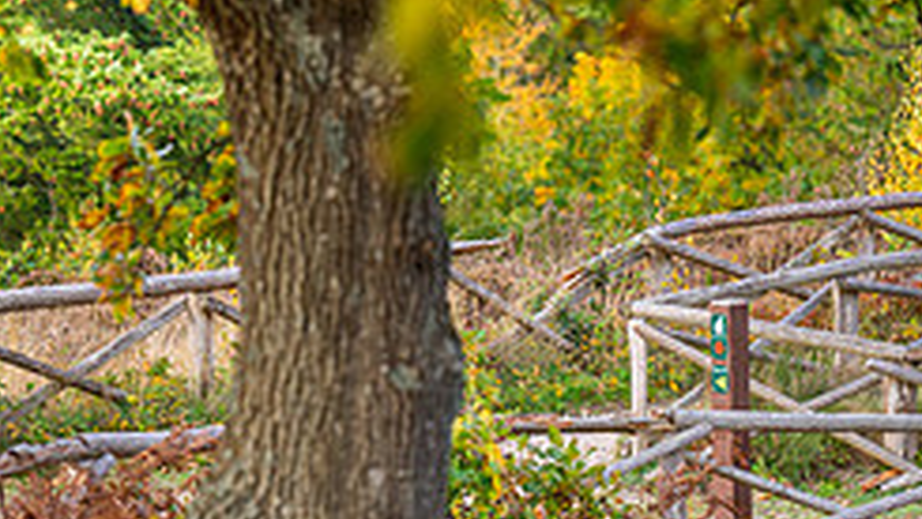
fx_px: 8731
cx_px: 196
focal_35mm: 357
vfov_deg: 3.4
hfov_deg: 6.0
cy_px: 209
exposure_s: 1/640
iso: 125
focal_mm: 144
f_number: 2.8
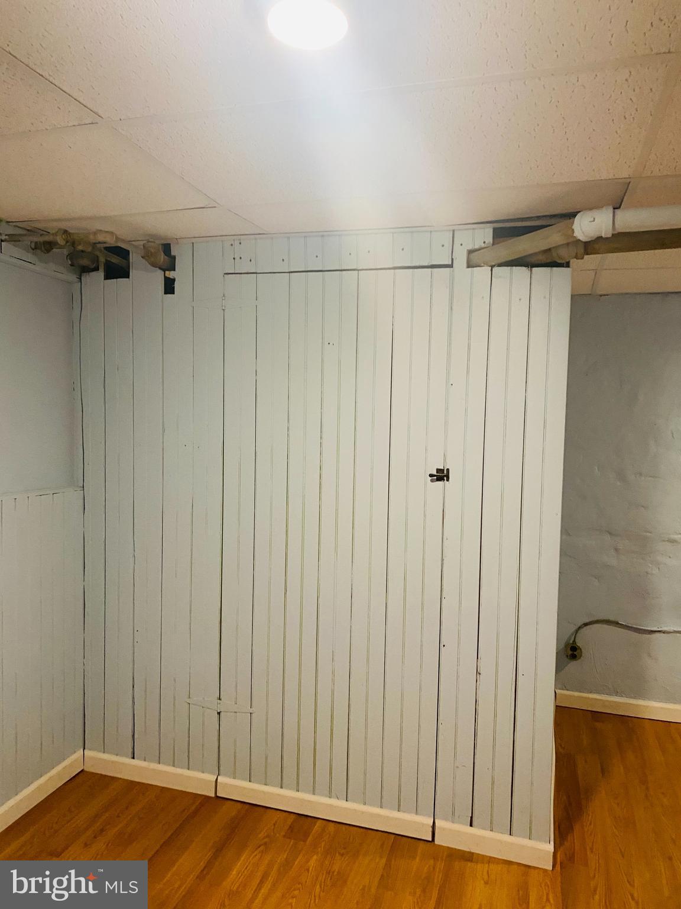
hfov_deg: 53.1
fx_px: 682
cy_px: 454
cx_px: 340
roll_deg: +0.3
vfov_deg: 67.3
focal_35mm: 26
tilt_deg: -2.4
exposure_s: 1/60
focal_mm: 4.25
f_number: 1.8
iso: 320
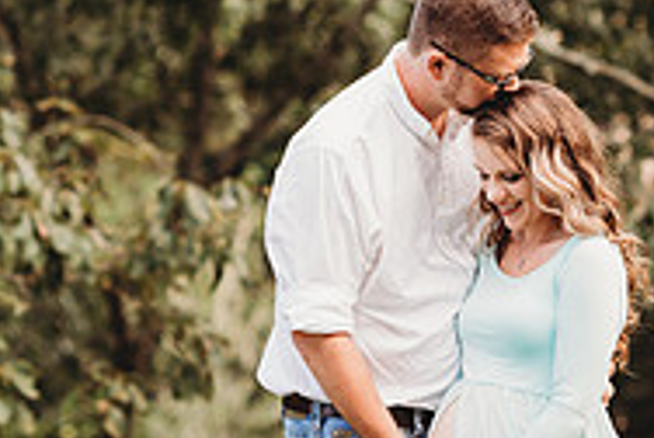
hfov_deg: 10.1
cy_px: 250
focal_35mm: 203
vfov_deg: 6.8
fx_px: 3694
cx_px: 515
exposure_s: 1/200
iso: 160
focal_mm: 85
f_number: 2.5
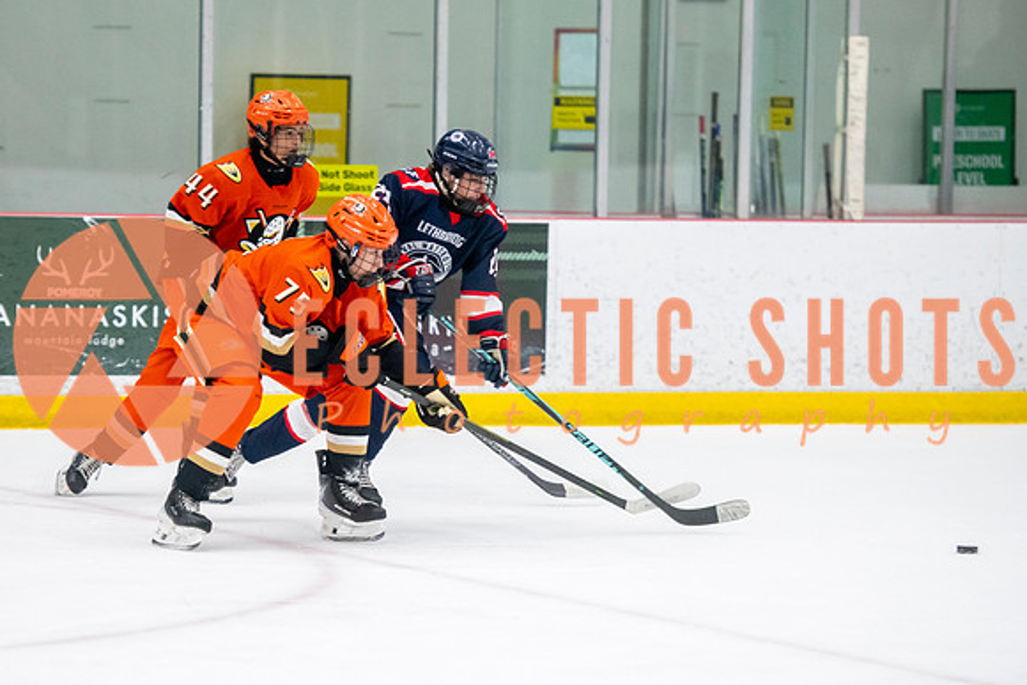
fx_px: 5791
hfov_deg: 10.1
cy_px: 398
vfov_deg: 6.8
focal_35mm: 203
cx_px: 385
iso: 2500
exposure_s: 1/640
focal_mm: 145
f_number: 3.2
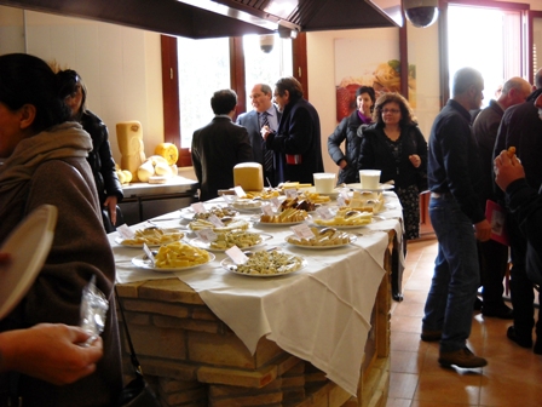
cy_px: 204
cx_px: 271
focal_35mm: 41
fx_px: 642
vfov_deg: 35.1
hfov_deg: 45.8
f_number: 3.1
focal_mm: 6.72
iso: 154
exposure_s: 1/60
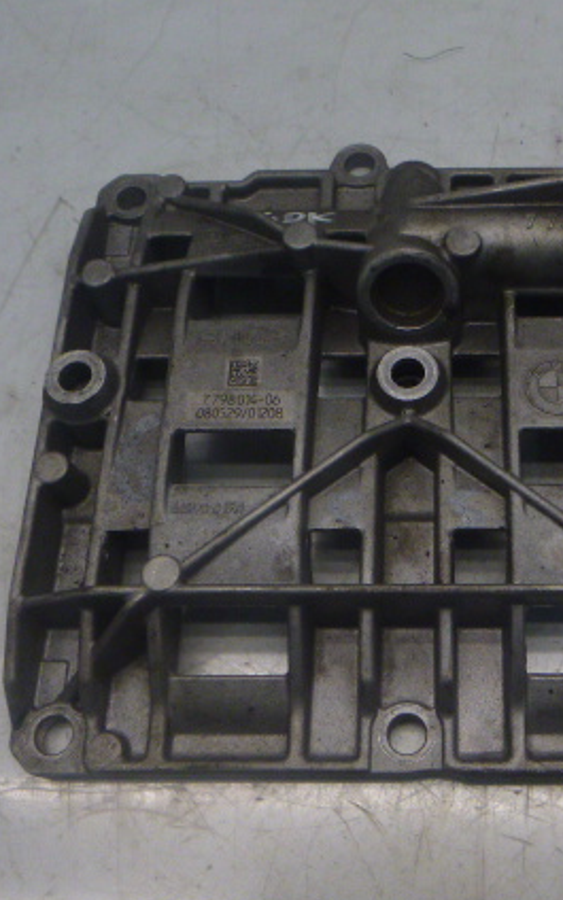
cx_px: 419
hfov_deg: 31.5
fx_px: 982
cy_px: 452
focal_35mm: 40
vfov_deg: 49.3
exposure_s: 1/60
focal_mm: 4.5
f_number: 3.9
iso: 200
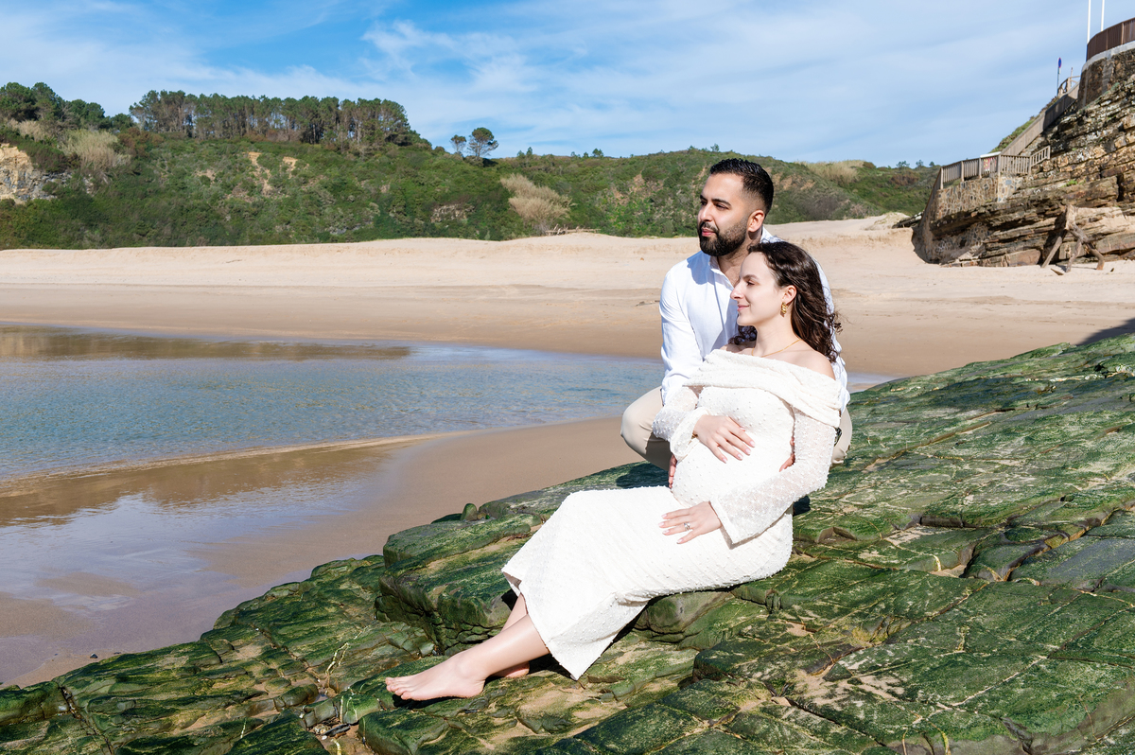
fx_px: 1103
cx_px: 568
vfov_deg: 37.8
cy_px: 378
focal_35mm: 35
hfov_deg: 54.5
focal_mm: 35
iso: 100
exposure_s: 1/200
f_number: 10
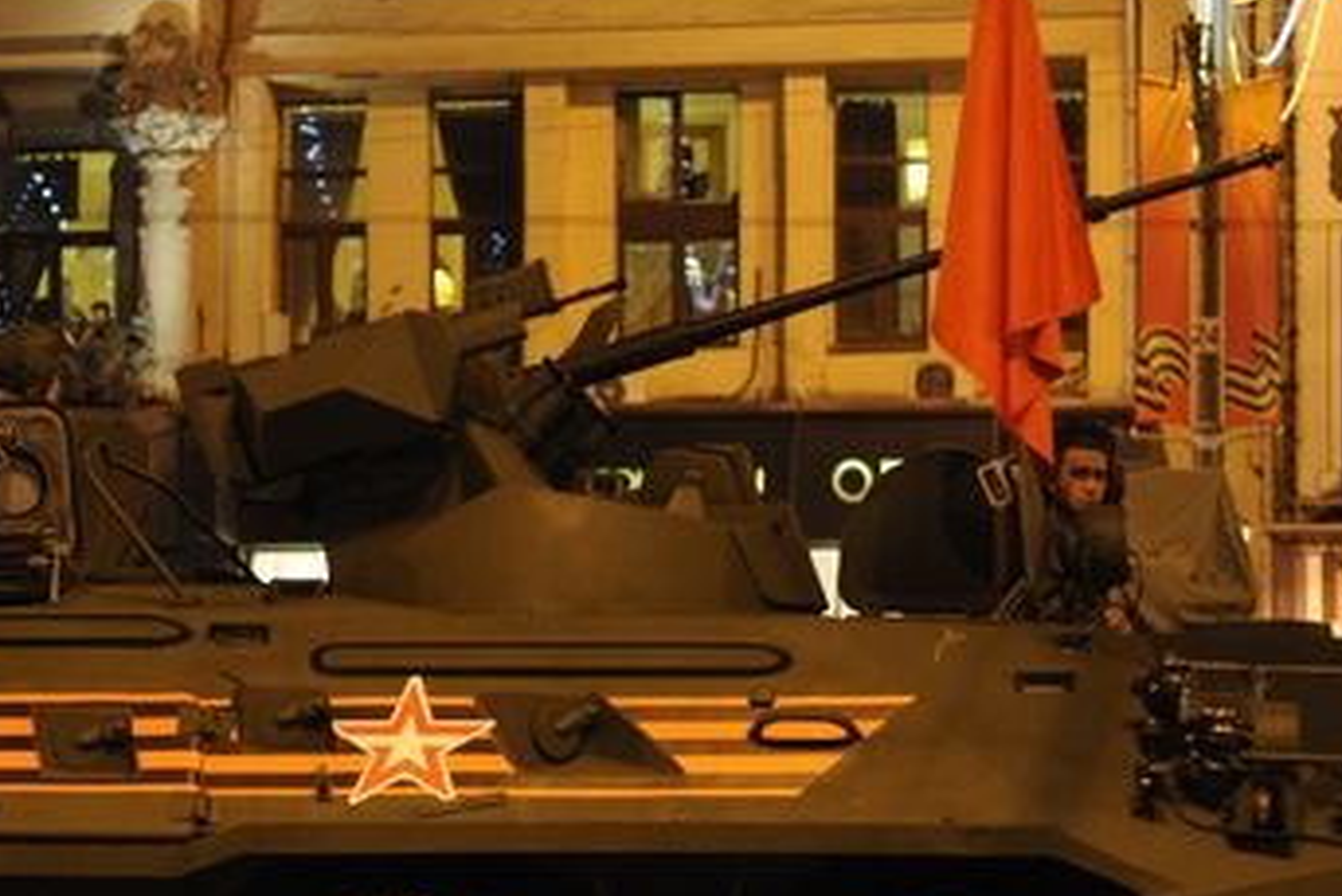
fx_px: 3804
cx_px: 458
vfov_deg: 13.4
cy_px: 728
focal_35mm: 102
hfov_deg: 19.9
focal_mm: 50
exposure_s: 1/80
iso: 1600
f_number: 2
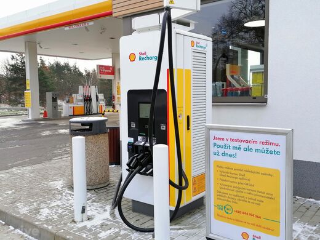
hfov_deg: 50.1
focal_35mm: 37
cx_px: 160
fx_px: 342
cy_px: 120
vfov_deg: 38.7
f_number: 1.8
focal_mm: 5.3
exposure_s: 1/257
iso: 50
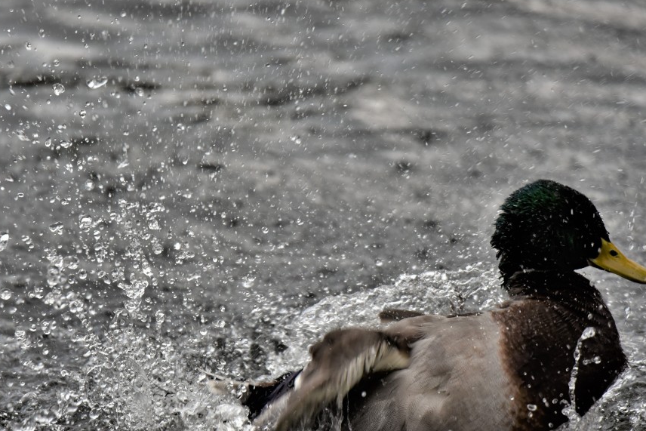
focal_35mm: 840
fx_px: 15075
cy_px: 202
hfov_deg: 2.5
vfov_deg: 1.6
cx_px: 285
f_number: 6.3
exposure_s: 1/640
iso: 2000
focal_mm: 600
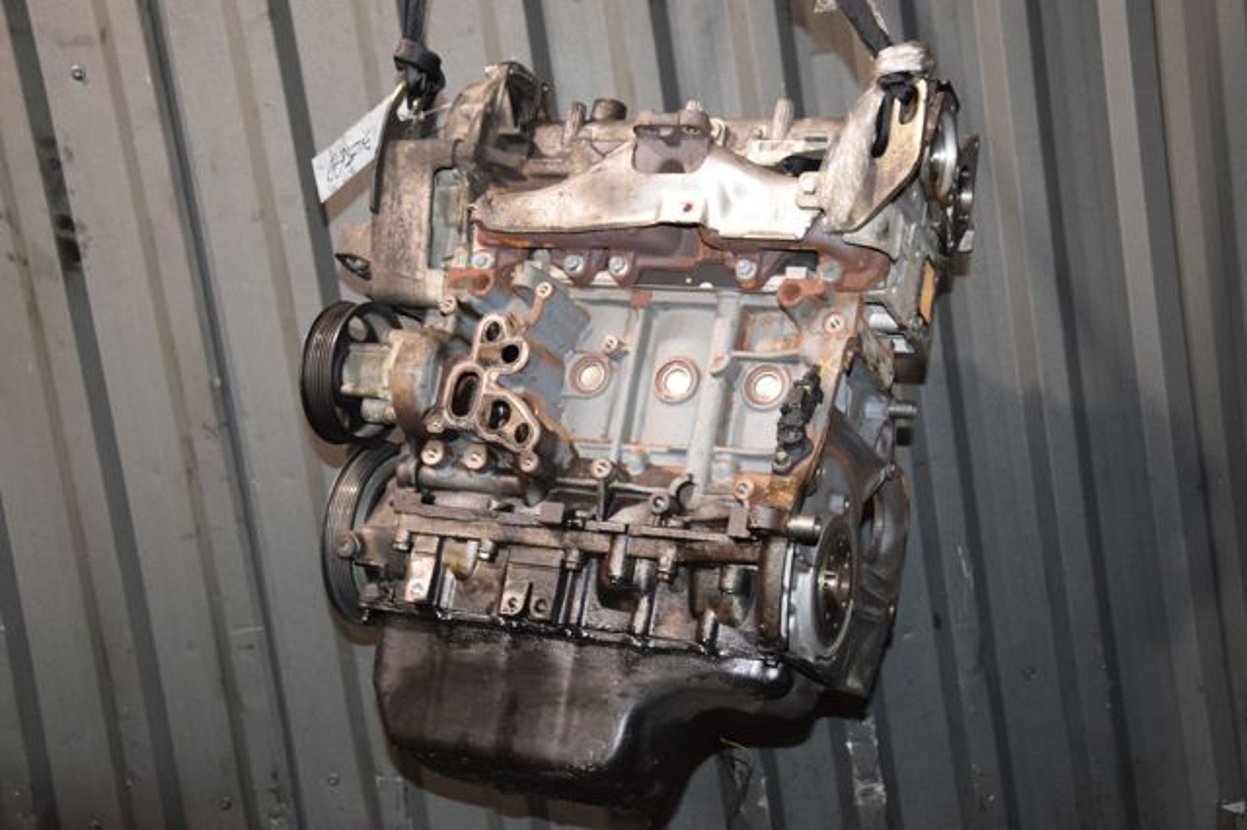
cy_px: 415
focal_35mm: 51
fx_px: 1766
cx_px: 624
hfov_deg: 38.9
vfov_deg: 26.5
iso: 1600
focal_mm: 34
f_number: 5.6
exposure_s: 1/60
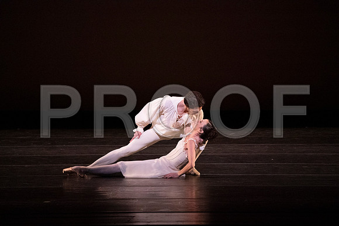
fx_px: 3541
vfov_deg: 3.7
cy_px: 113
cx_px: 170
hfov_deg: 5.5
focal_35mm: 376
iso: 20000
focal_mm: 376
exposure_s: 1/400
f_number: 5.6
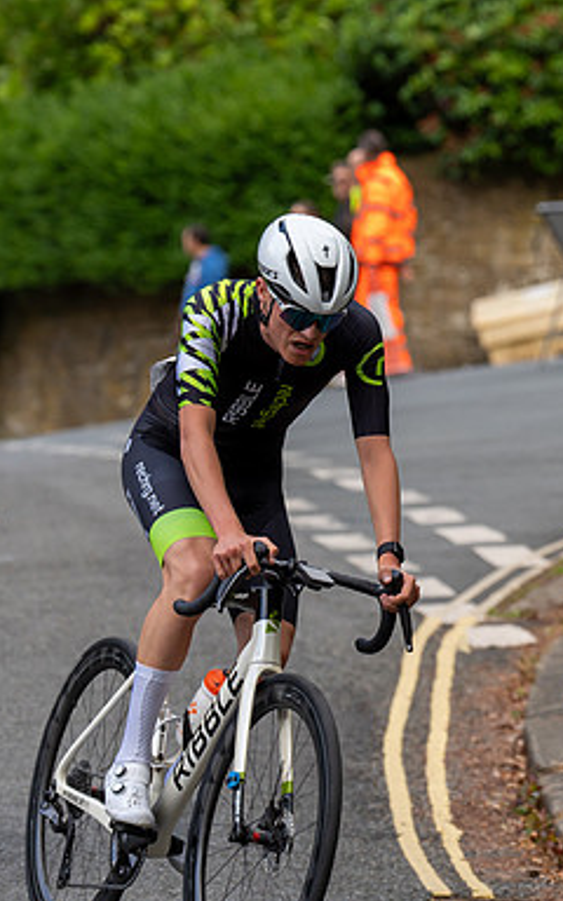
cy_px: 320
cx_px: 272
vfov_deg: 8.5
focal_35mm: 248
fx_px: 6088
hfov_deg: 5.3
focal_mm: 125
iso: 400
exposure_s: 1/800
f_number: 3.5
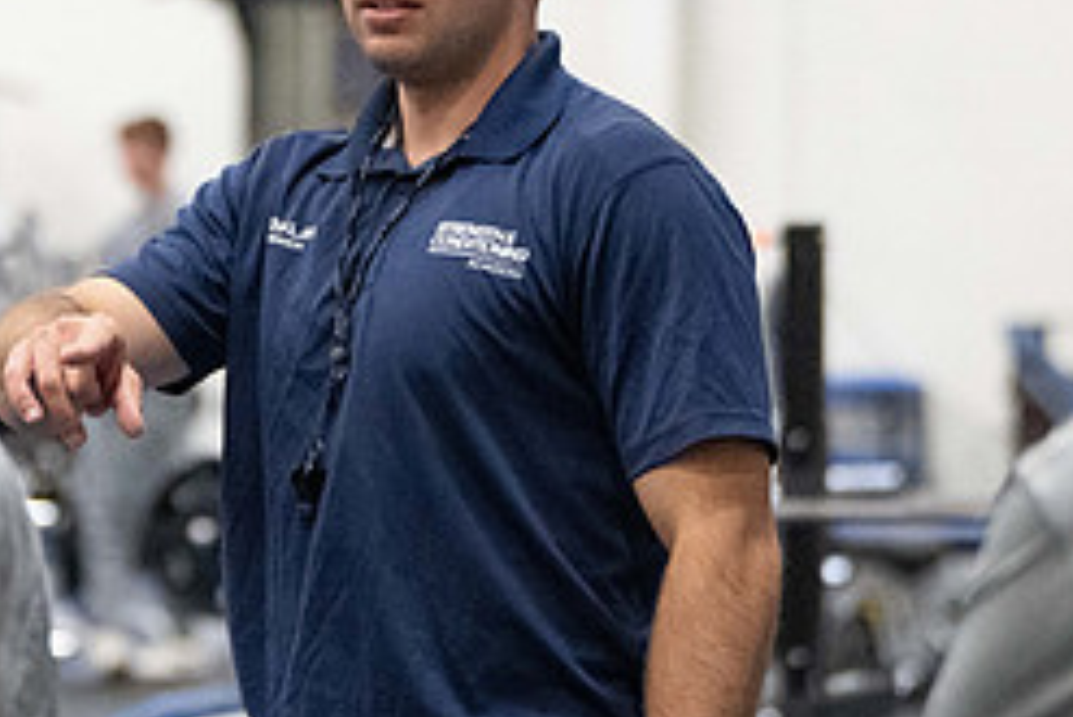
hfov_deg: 7.1
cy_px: 334
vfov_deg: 4.8
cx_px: 212
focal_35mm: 288
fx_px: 8589
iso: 6400
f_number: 2.8
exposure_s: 1/320
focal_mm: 98
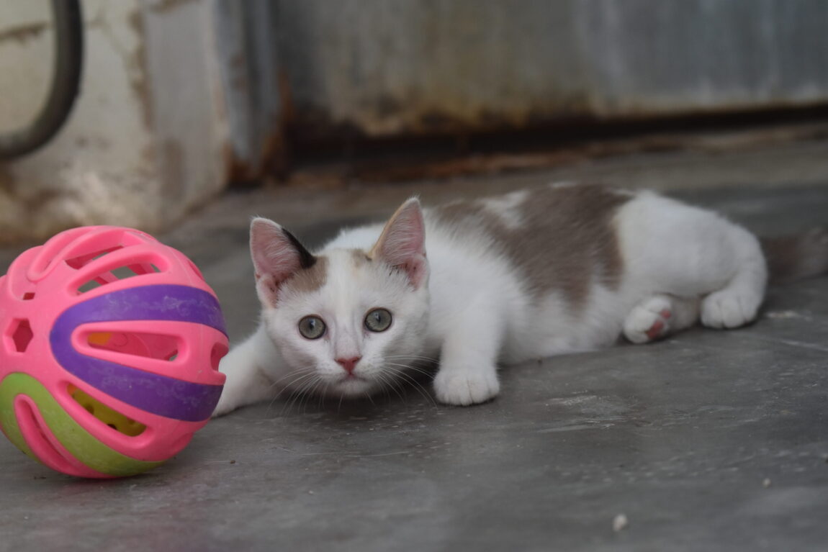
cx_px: 414
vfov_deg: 10.8
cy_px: 276
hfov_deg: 16.1
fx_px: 2933
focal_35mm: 128
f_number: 4
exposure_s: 1/1000
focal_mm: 85
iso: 800
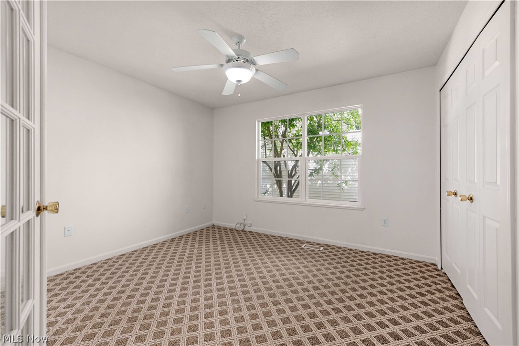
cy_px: 173
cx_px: 260
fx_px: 202
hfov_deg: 104.3
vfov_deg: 81.1
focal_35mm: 14
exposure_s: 1/13
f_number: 9
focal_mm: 14
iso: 250
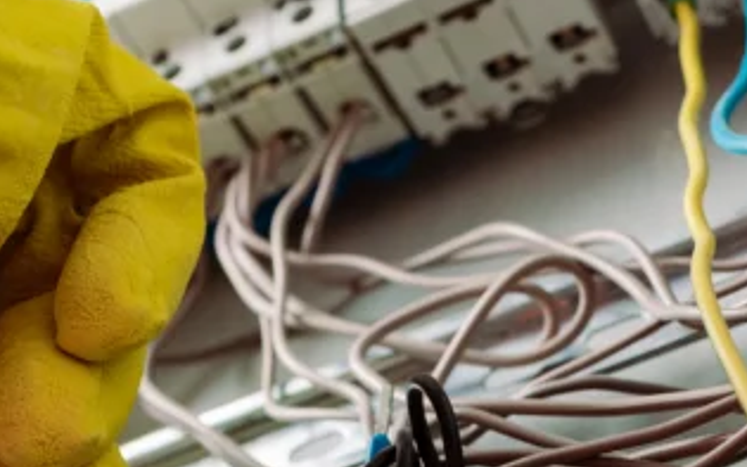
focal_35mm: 116
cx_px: 299
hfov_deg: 18.0
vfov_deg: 11.0
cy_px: 636
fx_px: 2362
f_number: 4
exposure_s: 1/200
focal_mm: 35
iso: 250
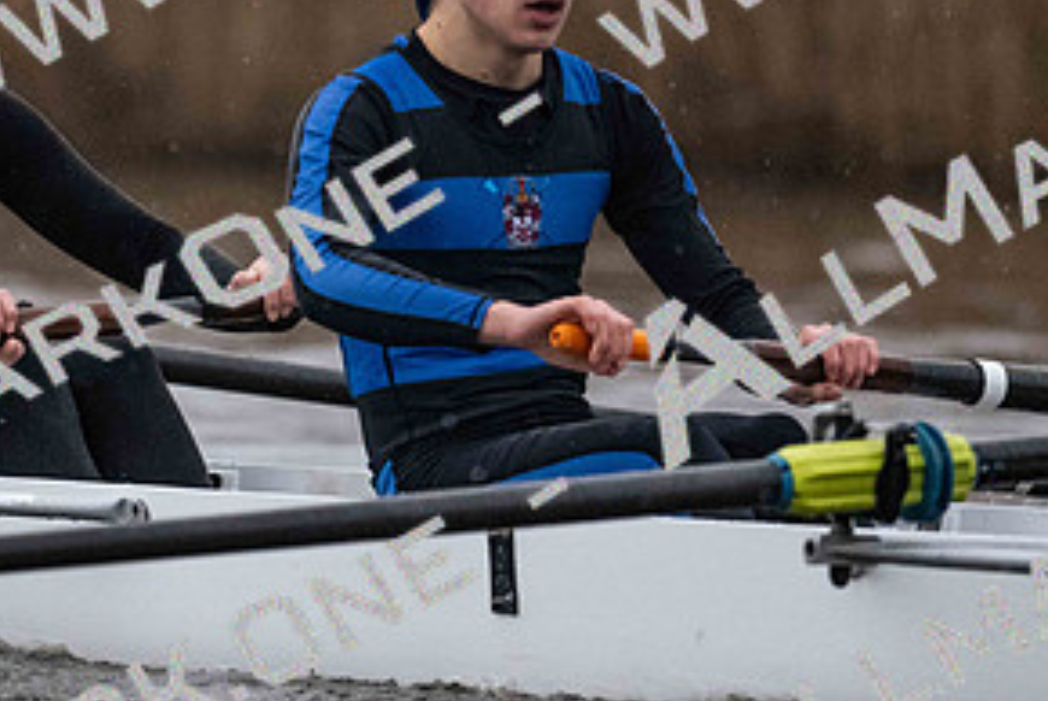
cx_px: 336
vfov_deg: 1.7
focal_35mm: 799
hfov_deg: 2.6
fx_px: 23283
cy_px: 128
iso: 6400
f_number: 4.5
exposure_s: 1/1600
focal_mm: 400
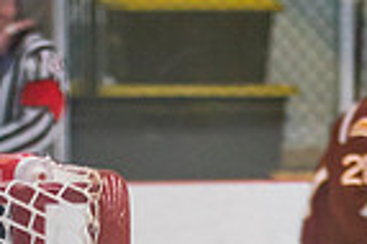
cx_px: 599
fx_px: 6252
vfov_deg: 2.2
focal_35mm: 614
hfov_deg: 3.3
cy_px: 402
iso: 2000
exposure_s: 1/640
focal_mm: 102
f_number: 2.8
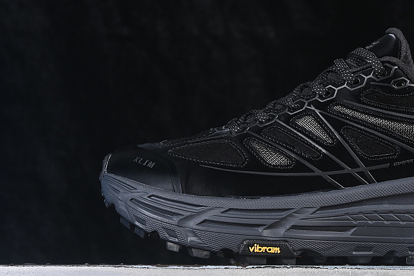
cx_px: 337
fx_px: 1414
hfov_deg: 16.5
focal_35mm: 123
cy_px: 123
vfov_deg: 11.1
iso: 160
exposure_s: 1/60
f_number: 6.3
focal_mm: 50
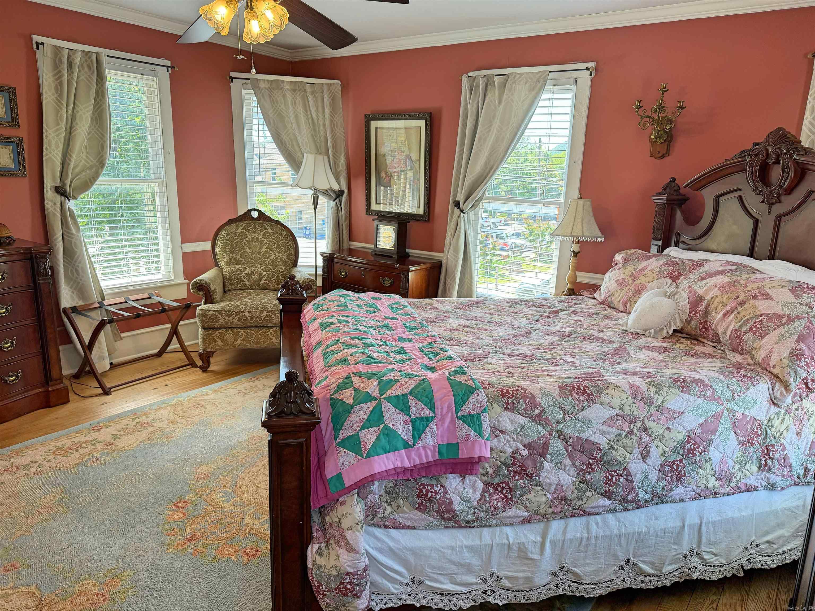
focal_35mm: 24
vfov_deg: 56.8
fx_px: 565
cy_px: 306
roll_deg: -1.5
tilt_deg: -13.9
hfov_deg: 71.6
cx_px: 408
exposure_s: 1/198
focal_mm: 6.76
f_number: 1.78
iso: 125
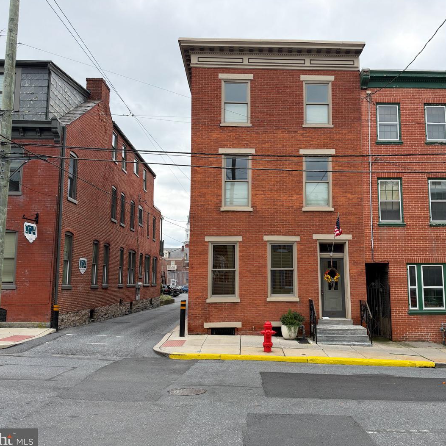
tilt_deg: +8.2
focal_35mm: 29
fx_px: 423
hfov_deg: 55.2
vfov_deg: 55.6
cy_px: 224
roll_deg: +0.5
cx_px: 269
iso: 80
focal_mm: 6.93
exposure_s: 1/1678
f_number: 1.8
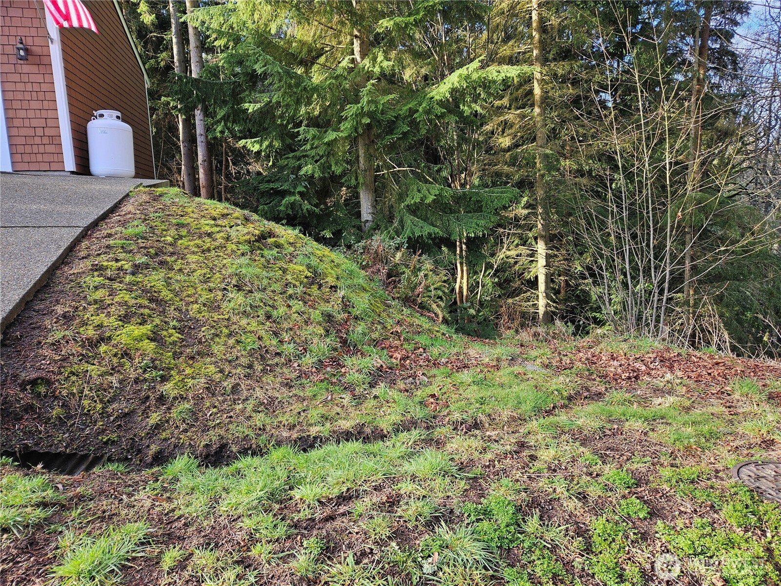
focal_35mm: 23
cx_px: 390
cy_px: 293
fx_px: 519
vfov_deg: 58.9
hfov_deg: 73.9
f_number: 1.8
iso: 32
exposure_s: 1/180
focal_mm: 5.4
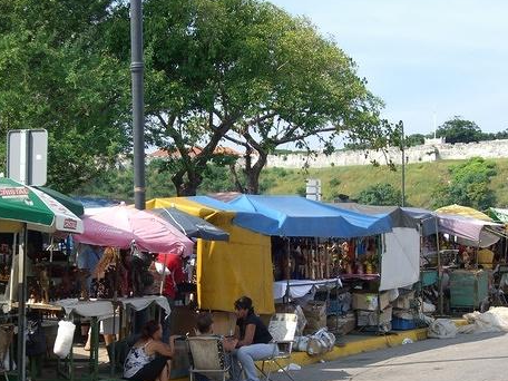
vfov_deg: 18.4
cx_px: 242
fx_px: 1174
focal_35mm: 80
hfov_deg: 24.4
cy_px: 254
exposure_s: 1/250
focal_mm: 11.8
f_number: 5
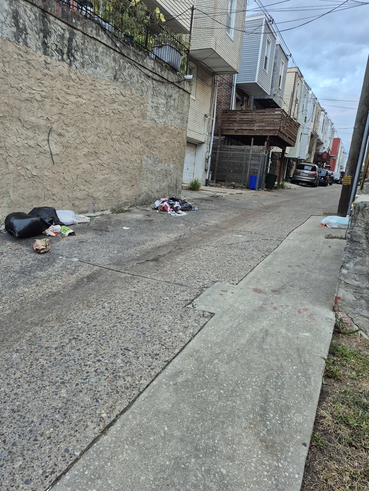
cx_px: 184
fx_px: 327
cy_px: 246
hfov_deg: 58.9
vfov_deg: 73.9
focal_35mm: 23
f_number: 1.8
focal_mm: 5.4
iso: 200
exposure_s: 1/180
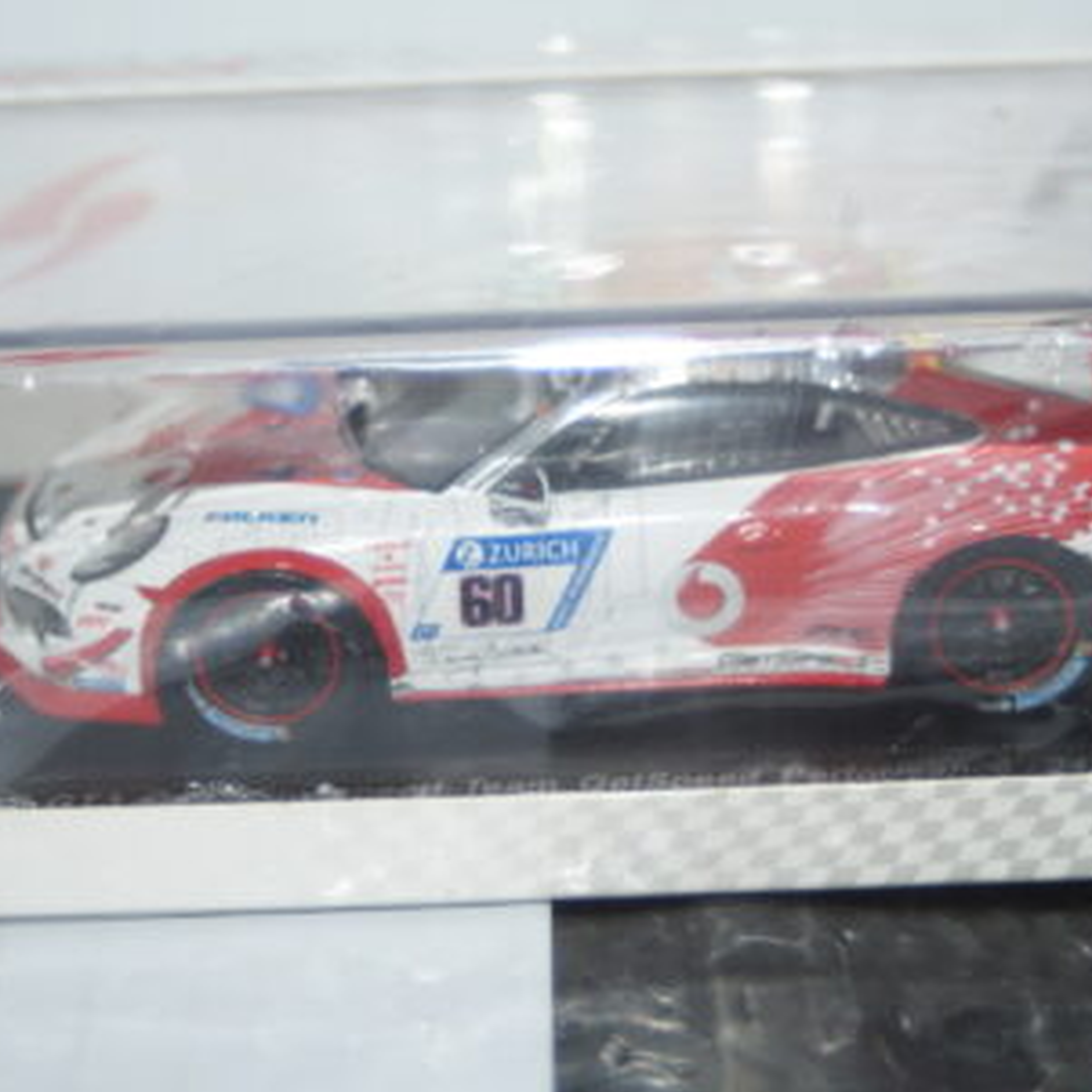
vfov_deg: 16.4
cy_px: 506
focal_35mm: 106
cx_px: 573
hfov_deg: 16.4
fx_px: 3783
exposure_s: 1/100
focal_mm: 50
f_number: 4.5
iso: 160
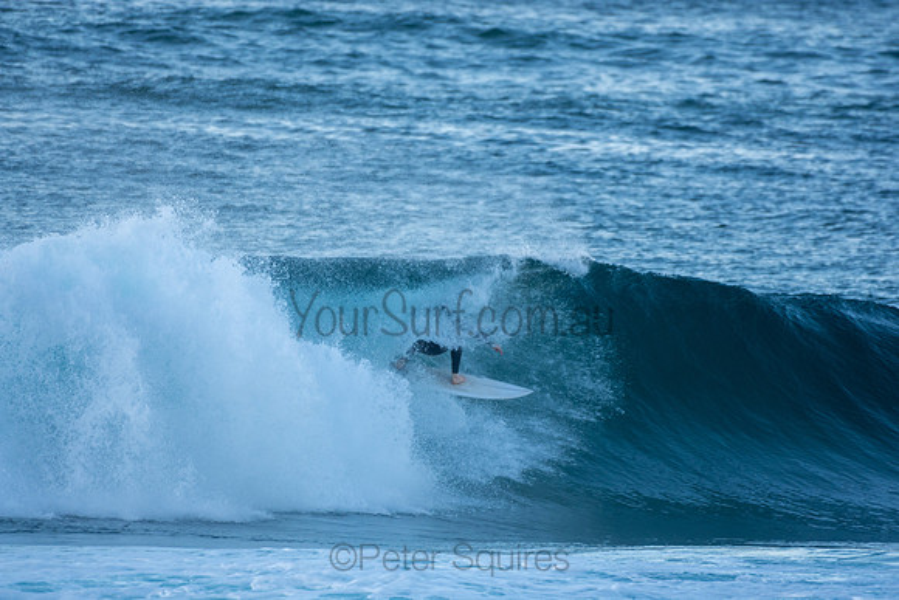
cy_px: 300
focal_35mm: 750
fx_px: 18733
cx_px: 450
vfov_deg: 1.8
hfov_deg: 2.7
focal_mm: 500
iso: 250
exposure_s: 1/400
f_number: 5.6
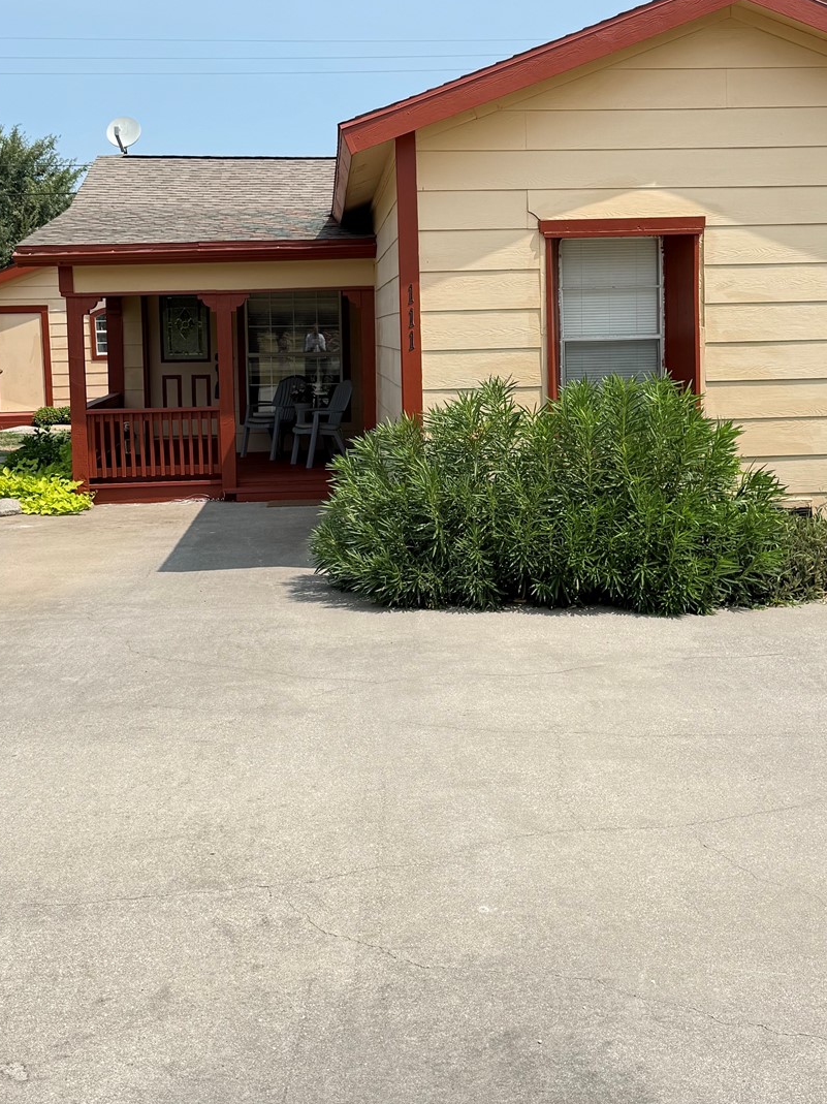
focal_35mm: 46
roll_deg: +0.3
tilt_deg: -2.5
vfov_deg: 41.1
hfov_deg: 31.4
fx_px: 1466
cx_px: 480
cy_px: 438
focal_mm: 6.76
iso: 80
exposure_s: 1/2801
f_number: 1.78
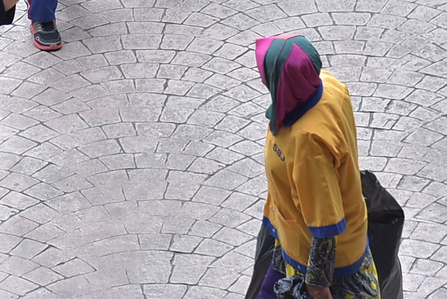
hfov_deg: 5.0
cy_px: -258
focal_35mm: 407
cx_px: -102
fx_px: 5057
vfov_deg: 3.4
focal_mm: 70
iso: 400
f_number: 4.5
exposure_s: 1/320
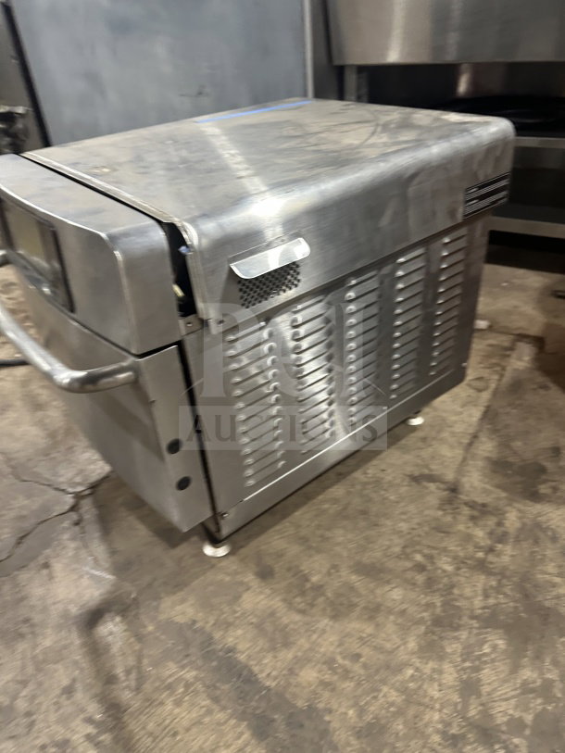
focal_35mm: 24
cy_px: 376
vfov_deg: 71.6
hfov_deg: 56.8
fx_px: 522
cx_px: 282
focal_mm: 6.86
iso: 320
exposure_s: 1/60
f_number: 1.78
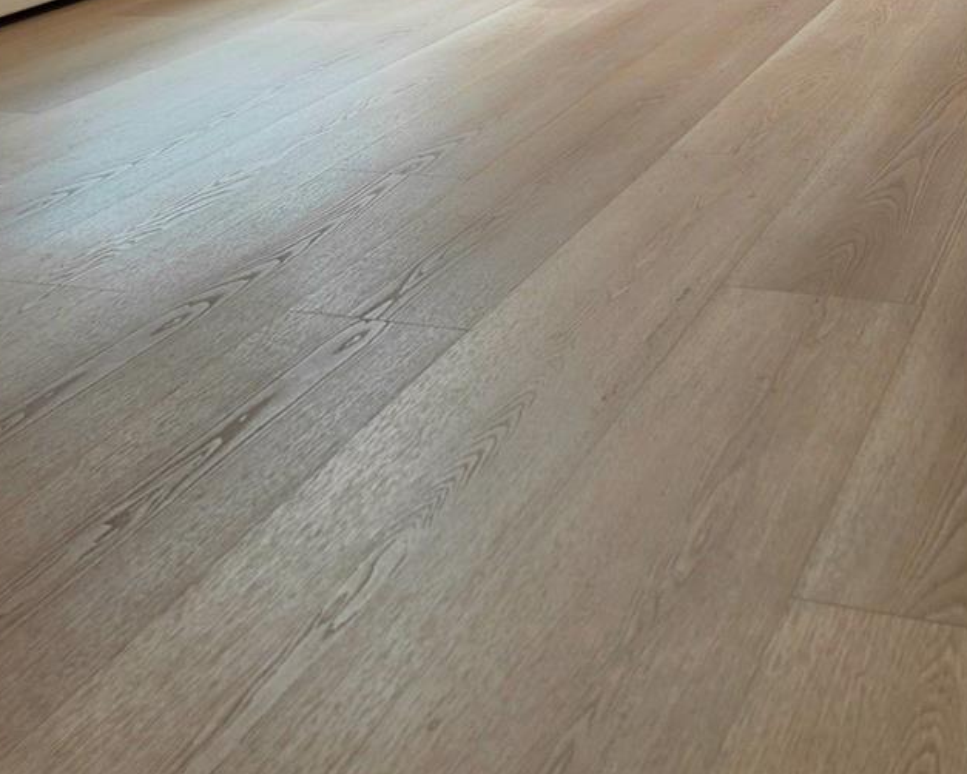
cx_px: 594
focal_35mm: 55
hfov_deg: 34.0
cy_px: -187
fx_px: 1575
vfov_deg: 24.6
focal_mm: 5.4
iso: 50
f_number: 1.8
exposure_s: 1/120
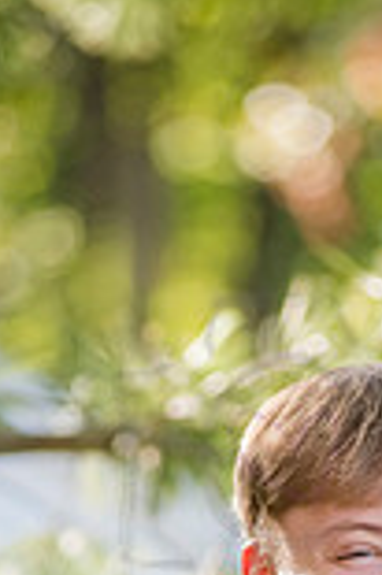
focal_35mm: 451
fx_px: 7194
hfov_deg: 3.0
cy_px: 786
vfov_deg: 4.6
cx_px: 300
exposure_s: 1/800
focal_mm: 155
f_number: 4
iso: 800
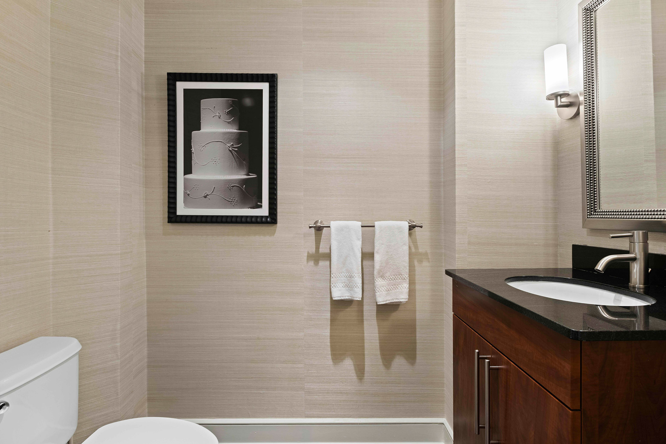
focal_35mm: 17
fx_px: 314
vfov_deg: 70.4
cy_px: 222
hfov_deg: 93.3
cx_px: 333
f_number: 11
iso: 400
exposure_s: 1/2
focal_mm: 17
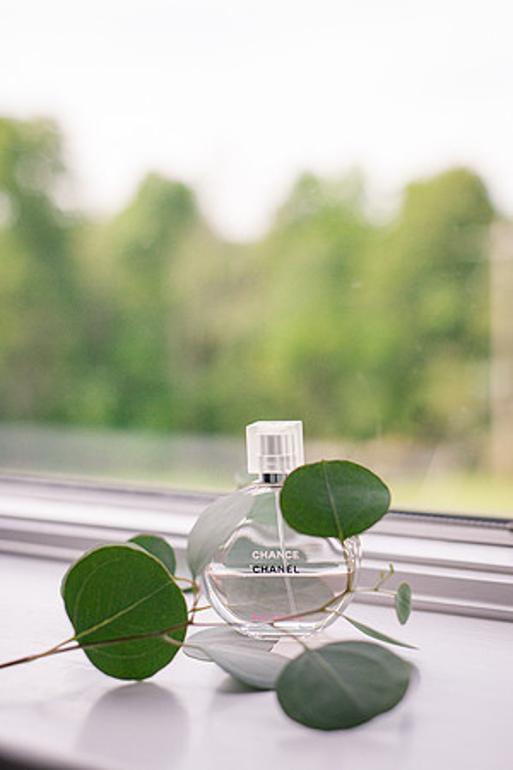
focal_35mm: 50
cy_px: 385
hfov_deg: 27.0
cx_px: 256
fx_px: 1069
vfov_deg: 39.6
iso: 640
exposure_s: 1/2500
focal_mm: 50
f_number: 2.8
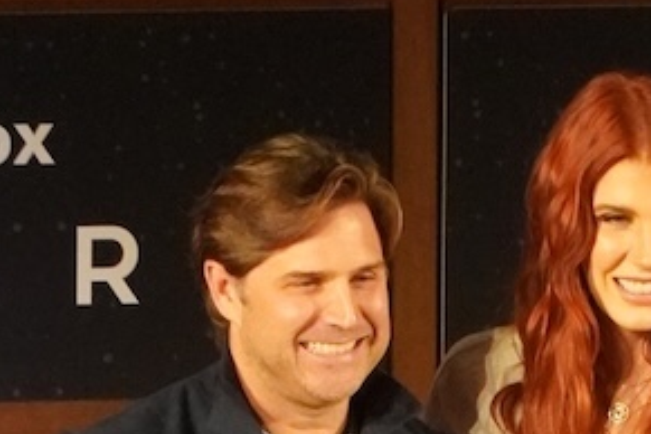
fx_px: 12598
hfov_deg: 3.0
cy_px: 265
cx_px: 416
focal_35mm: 697
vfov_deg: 2.0
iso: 5000
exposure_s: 1/250
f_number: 5.6
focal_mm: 135
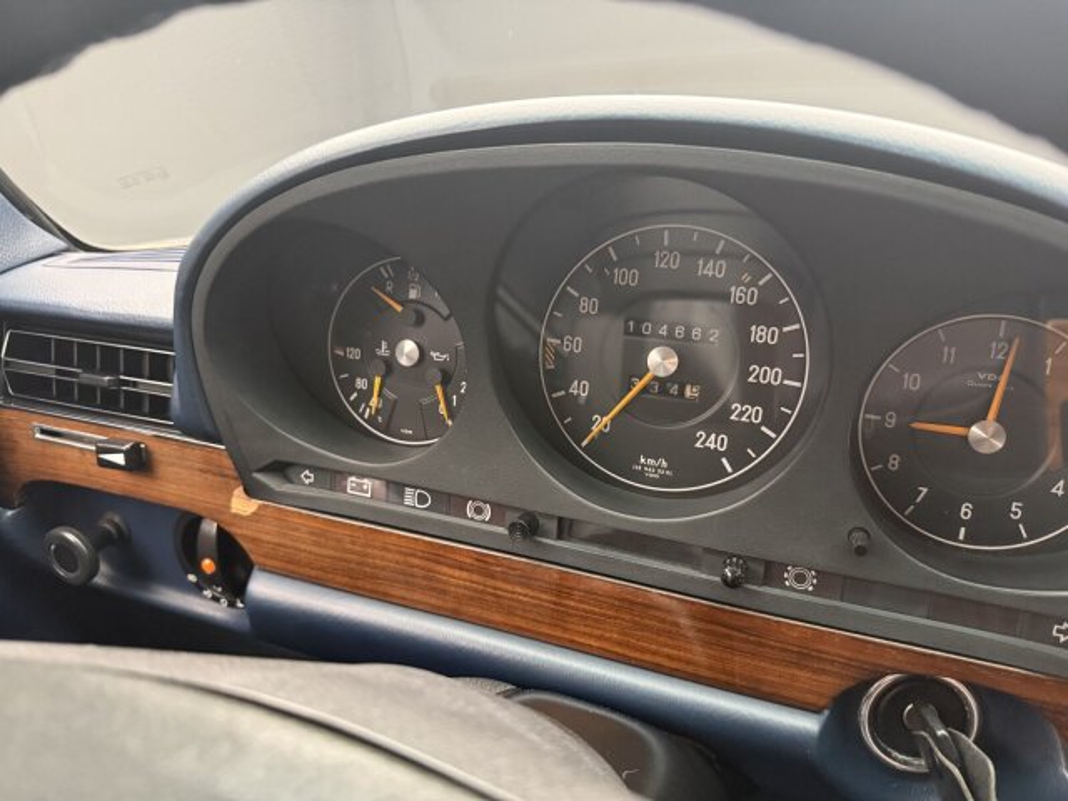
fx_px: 740
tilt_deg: -20.7
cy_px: 400
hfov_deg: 71.6
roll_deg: -1.4
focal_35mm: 24
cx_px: 534
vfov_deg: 56.8
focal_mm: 6.76
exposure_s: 1/33
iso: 800
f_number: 1.78
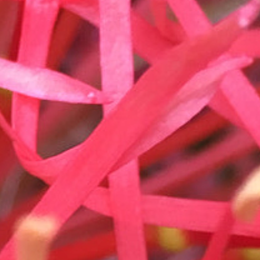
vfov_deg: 8.6
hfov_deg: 8.6
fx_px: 1674
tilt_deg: -80.6
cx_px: -182
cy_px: 411
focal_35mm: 197
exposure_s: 1/30
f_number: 2.2
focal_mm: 4.15
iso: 50
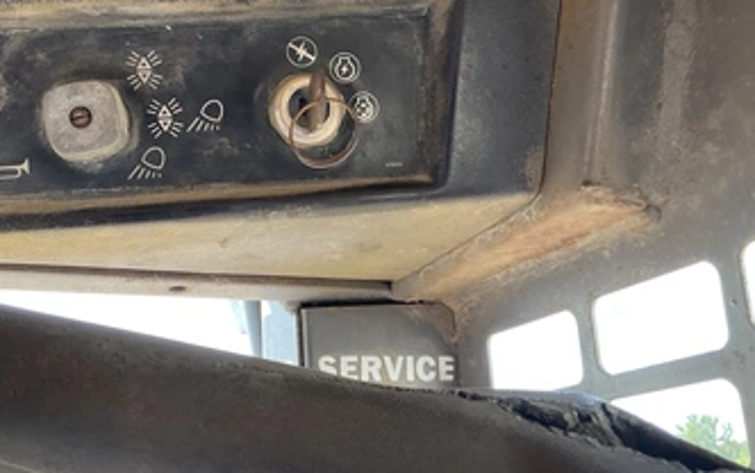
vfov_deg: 34.4
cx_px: 318
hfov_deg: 52.5
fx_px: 762
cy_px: 186
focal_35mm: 37
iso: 40
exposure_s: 1/122
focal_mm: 3
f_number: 1.8
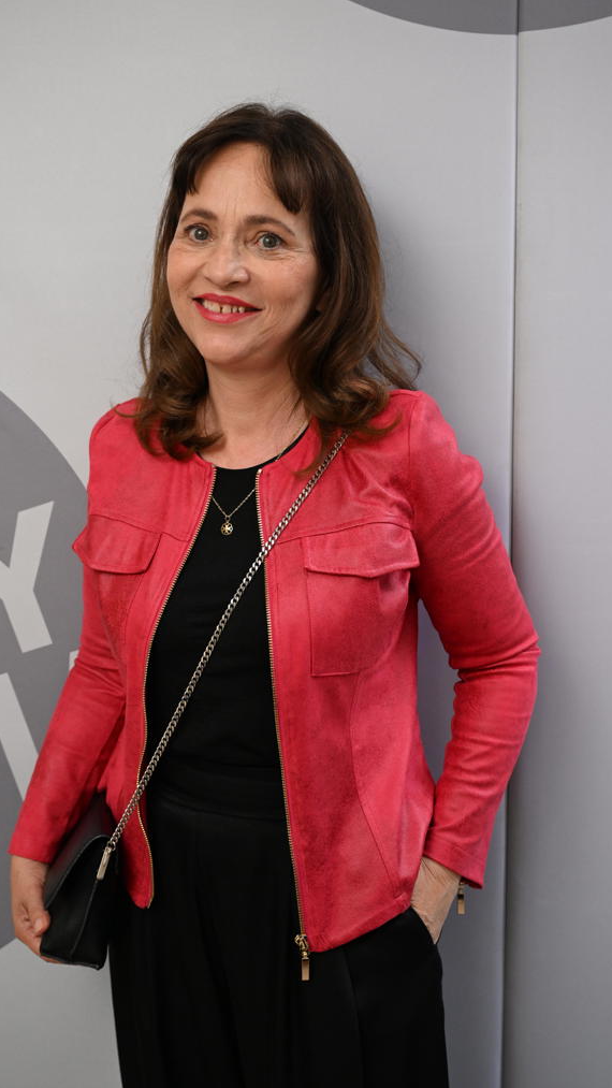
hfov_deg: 25.9
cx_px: 248
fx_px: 1327
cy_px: 538
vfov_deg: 44.6
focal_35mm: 46
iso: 2000
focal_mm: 43
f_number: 5
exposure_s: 1/500
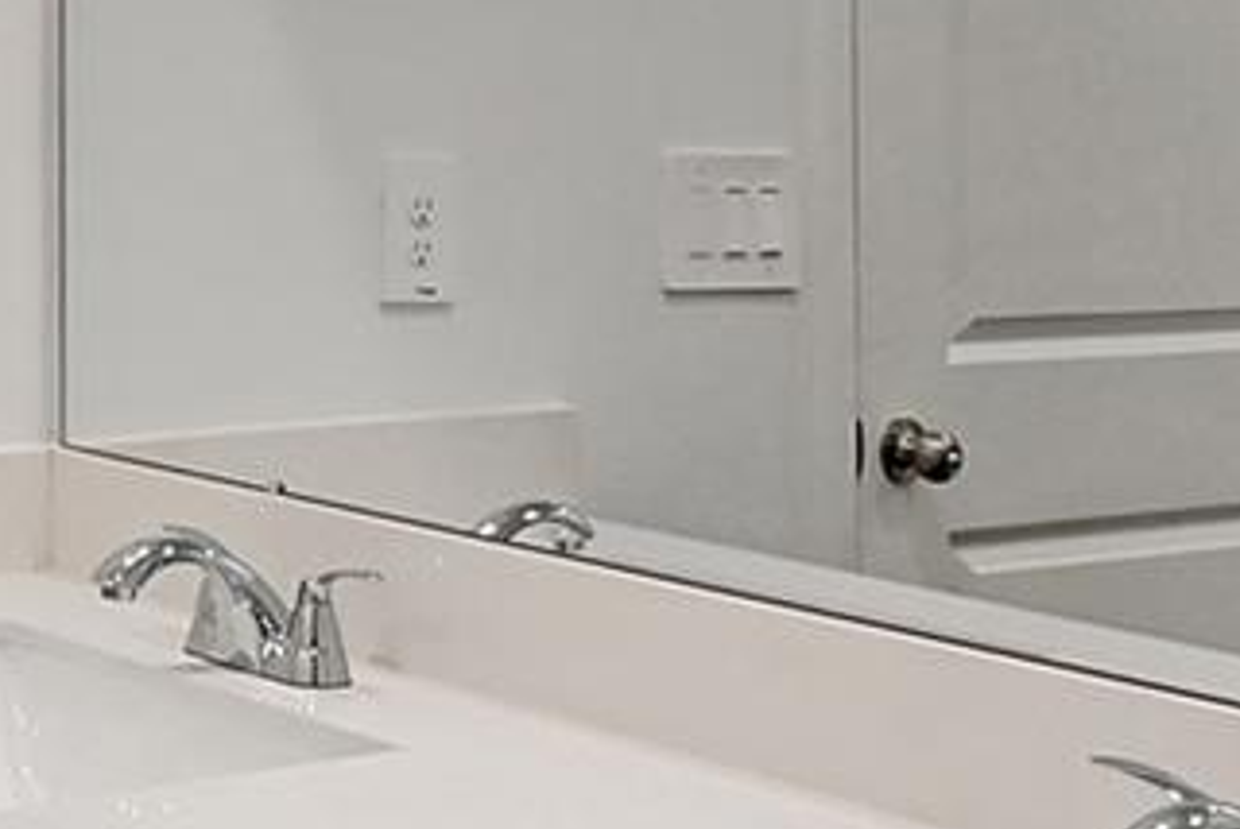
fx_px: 2586
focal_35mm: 75
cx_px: -209
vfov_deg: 17.9
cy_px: 46
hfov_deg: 24.6
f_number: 10
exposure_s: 1/50
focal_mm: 10
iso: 800
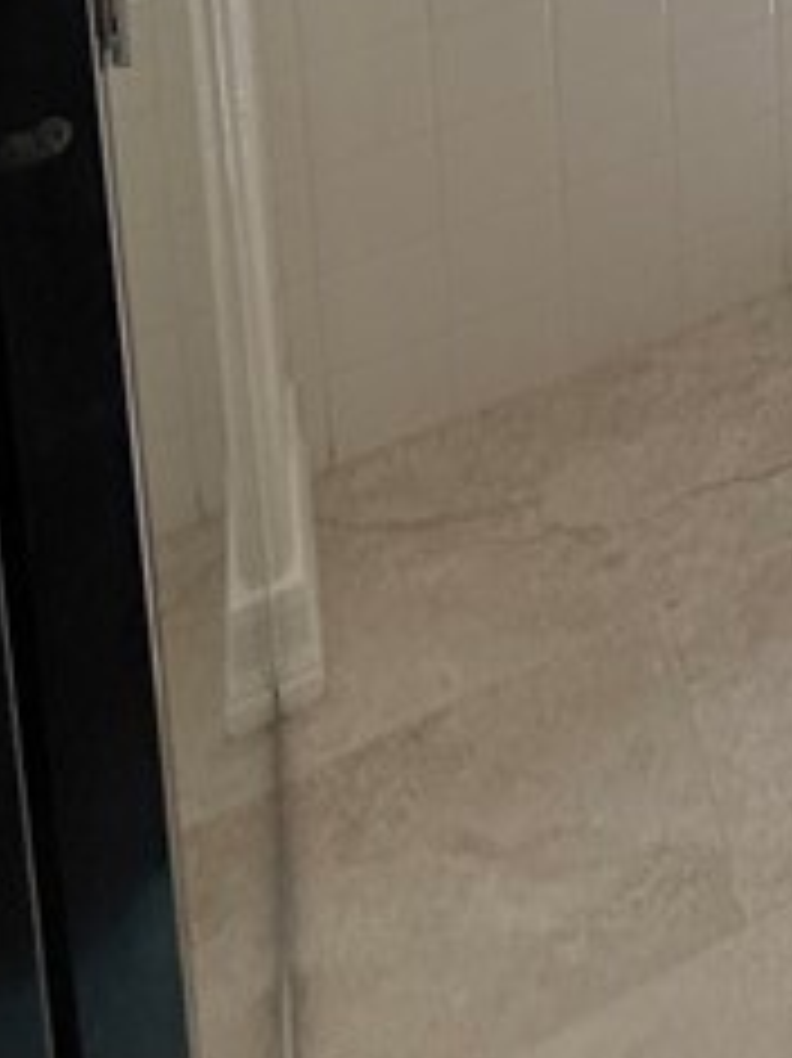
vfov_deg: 20.4
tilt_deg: -4.9
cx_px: 1328
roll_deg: +0.4
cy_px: -923
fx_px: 1863
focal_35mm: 61
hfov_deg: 19.4
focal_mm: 2.22
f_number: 2.2
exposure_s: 1/264
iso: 64
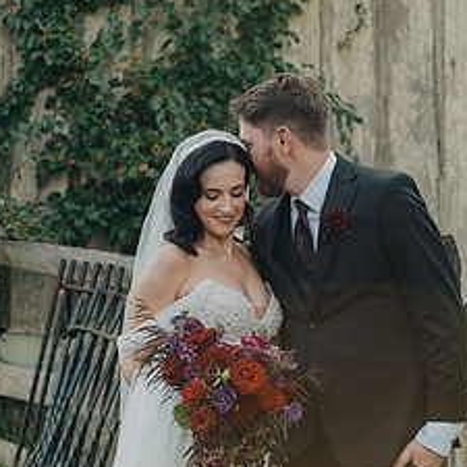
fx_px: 1816
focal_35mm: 119
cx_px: 286
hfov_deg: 14.6
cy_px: 164
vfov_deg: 14.6
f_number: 4
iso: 800
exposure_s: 1/1250
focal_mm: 70
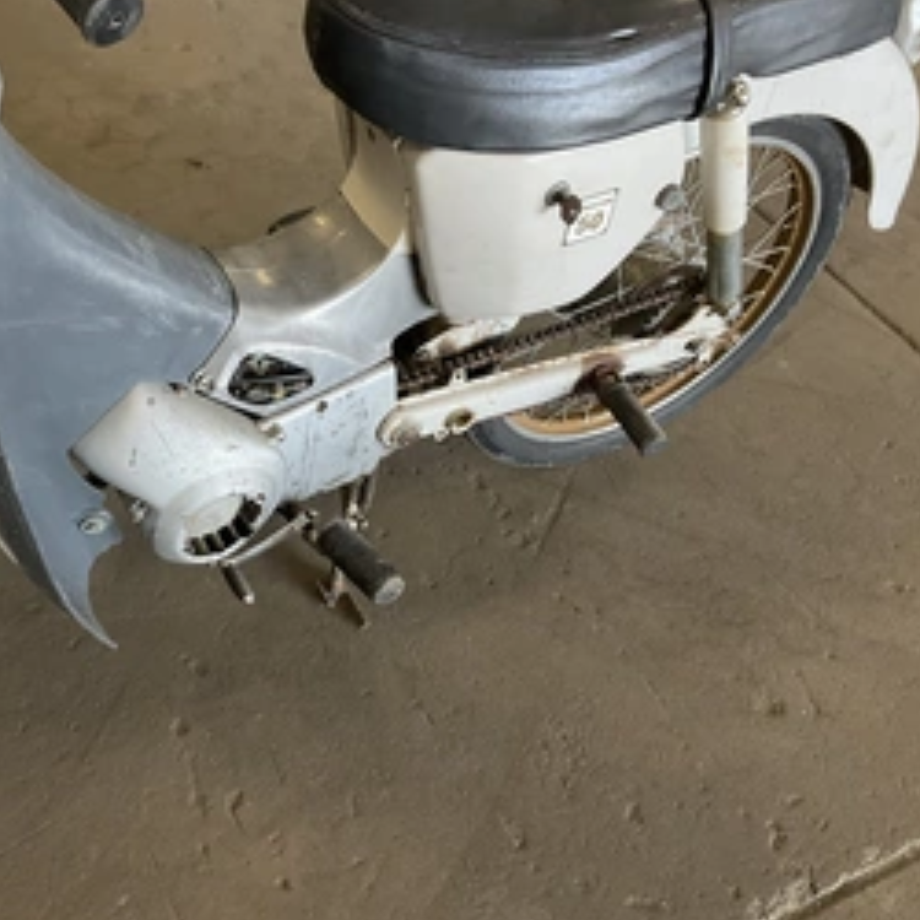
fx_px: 1233
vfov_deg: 40.8
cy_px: 397
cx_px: 287
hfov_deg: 40.3
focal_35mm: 41
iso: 64
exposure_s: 1/60
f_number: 1.8
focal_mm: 3
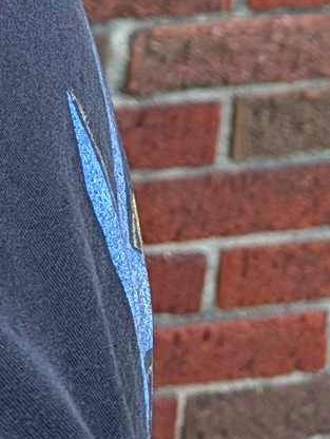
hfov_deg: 9.0
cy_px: -441
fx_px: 1865
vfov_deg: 11.9
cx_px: -489
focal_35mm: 147
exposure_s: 1/214
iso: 27
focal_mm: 6.9
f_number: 1.68
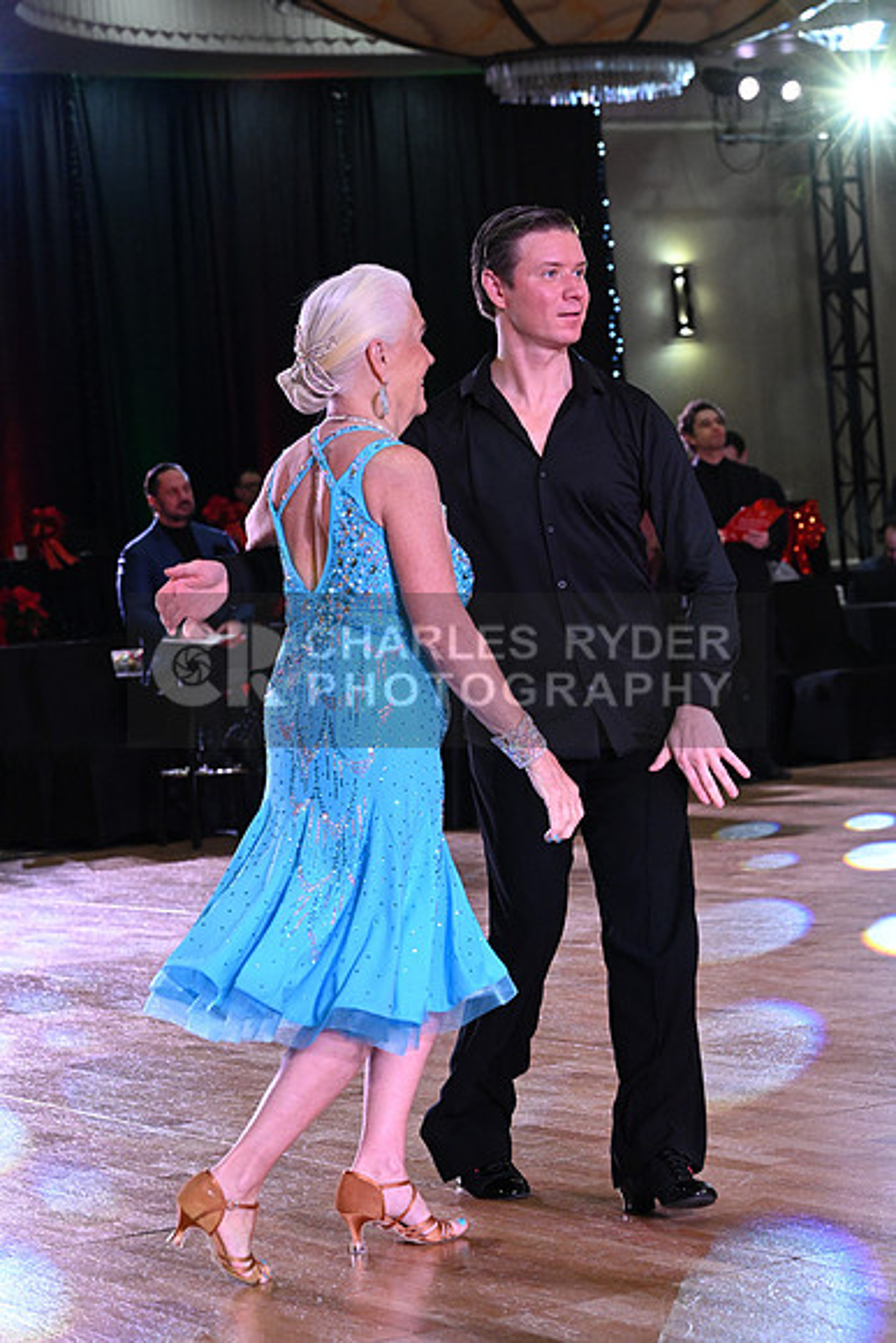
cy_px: 672
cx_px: 448
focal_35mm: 94
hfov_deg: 14.6
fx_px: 3507
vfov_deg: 21.7
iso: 5000
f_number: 7.1
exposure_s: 1/320
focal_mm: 94
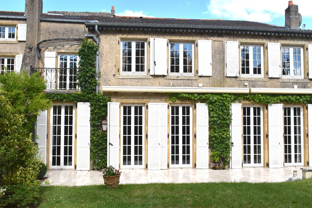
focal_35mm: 39
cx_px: 156
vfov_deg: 34.2
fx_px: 338
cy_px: 104
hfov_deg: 49.5
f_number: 10
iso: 200
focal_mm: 26
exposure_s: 1/400
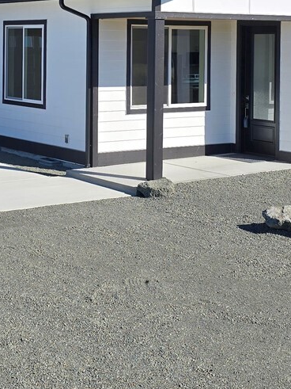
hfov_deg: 19.5
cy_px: 57
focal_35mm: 75
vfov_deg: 25.4
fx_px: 841
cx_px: 72
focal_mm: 6.3
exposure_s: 1/994
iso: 12
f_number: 1.7
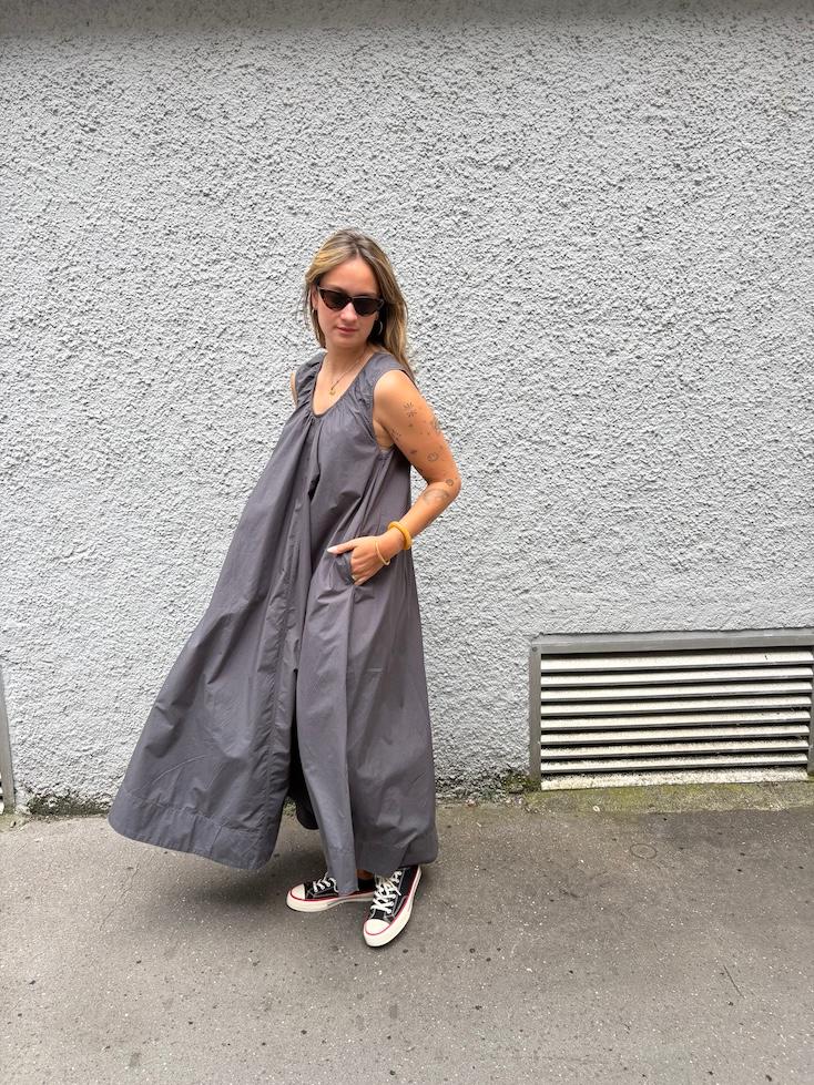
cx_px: 407
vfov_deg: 67.3
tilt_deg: -10.4
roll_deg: +0.9
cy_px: 542
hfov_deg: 53.1
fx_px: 815
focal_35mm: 26
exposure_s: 1/355
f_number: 1.6
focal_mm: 5.96
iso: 50
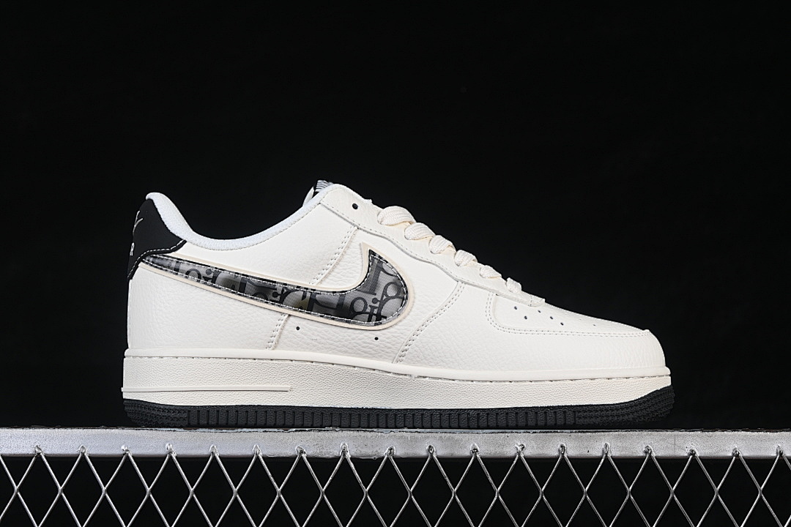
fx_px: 1648
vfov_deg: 18.2
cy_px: 264
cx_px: 396
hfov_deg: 27.0
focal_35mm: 75
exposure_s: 1/100
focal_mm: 50
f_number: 8
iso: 160
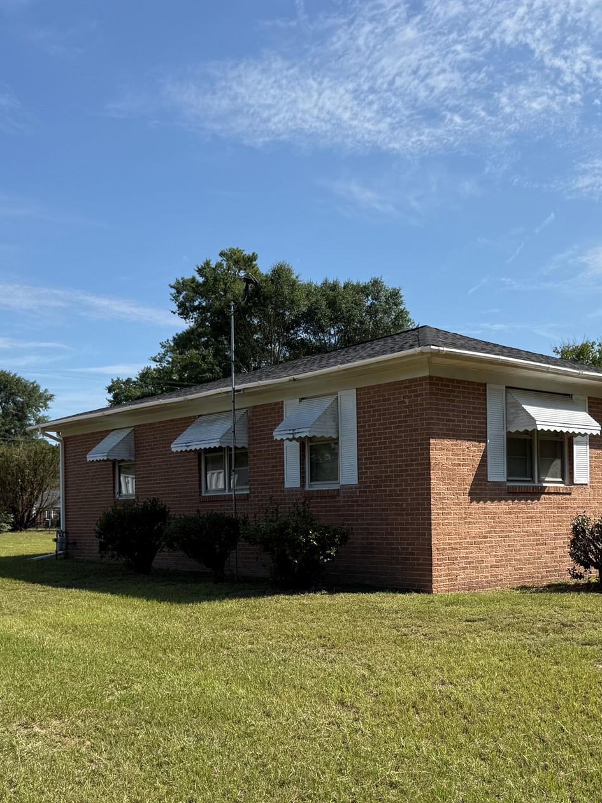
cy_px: 481
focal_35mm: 39
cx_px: 387
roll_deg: +1.3
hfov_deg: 36.5
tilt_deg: +2.0
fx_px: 904
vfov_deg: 47.6
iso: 80
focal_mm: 6.76
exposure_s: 1/4975
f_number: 1.78
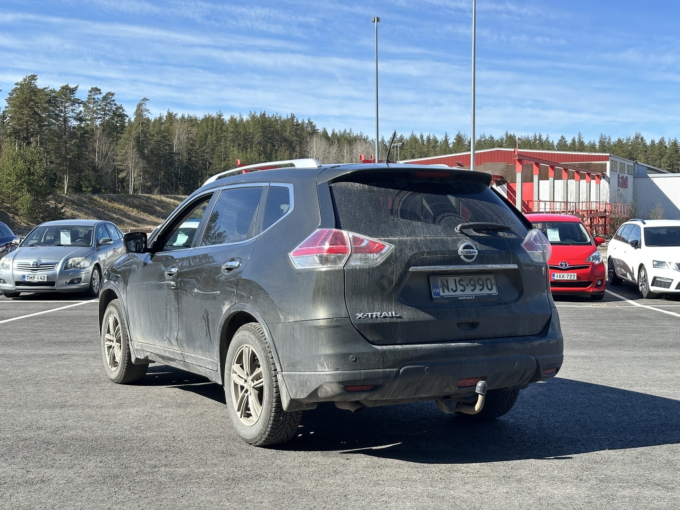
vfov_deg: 30.3
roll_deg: +0.7
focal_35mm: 48
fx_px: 943
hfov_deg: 39.7
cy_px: 255
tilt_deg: -2.3
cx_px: 340
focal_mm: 6.86
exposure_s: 1/709
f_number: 1.78
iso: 64
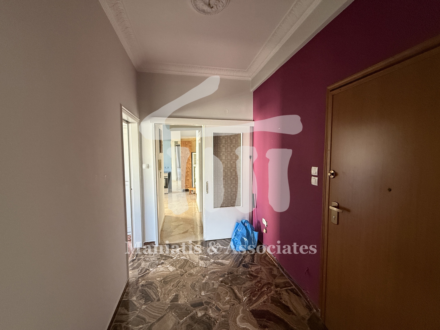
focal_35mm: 14
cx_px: 220
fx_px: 178
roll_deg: +0.5
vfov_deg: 85.7
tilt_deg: -4.2
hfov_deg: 102.1
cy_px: 165
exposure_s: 1/99
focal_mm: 2.22
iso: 250
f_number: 2.2
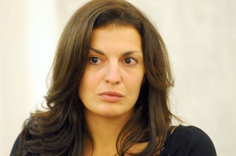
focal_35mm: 300
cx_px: 118
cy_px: 78
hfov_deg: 6.9
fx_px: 1964
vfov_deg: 4.6
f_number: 3.2
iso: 1000
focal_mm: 200
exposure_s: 1/40
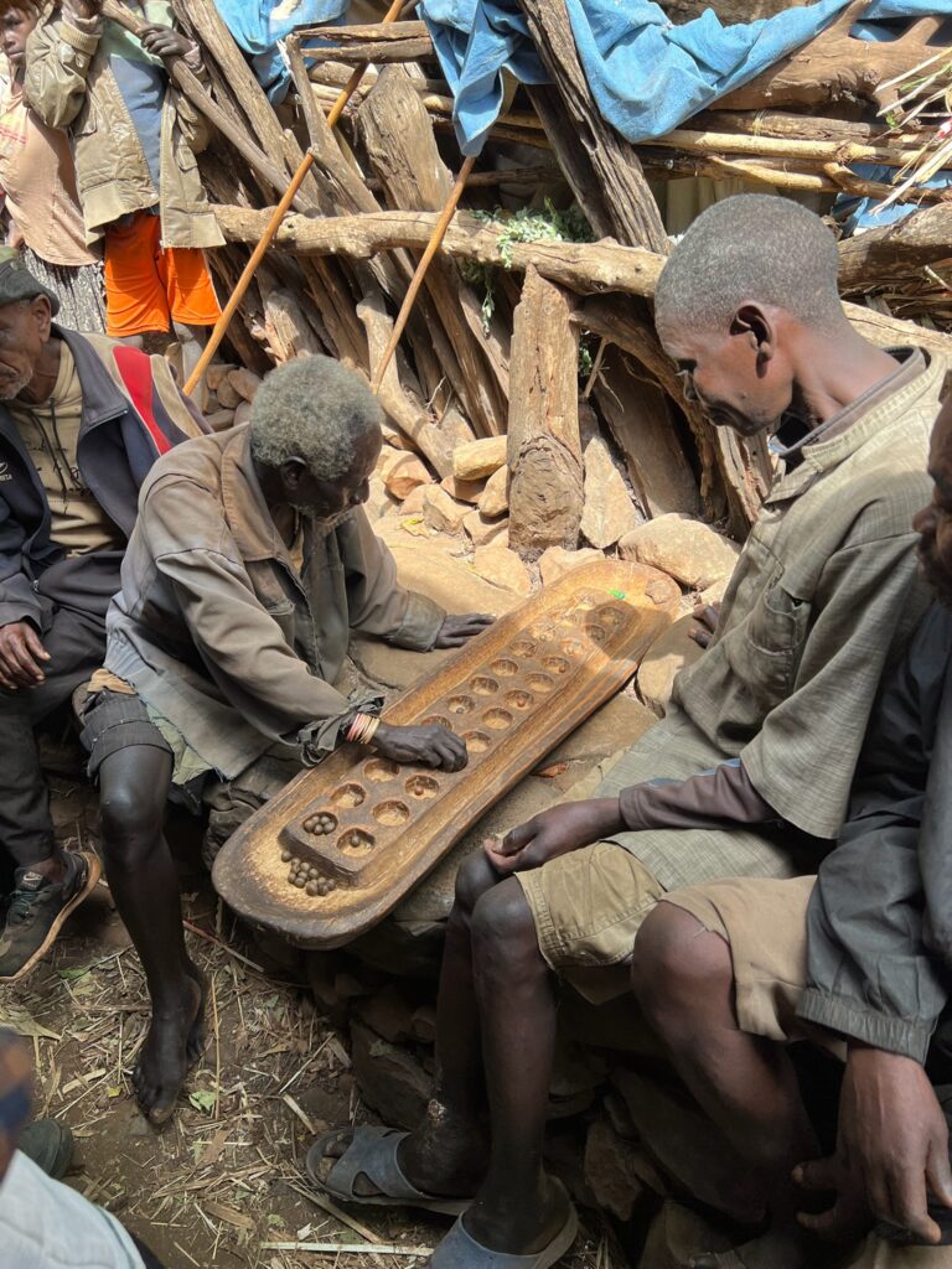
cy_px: 634
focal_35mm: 26
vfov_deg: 67.3
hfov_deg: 53.1
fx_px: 953
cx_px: 476
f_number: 1.5
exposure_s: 1/452
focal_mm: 5.7
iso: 50
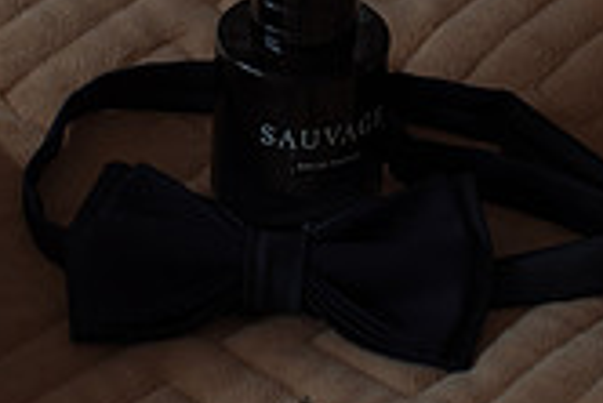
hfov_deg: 8.4
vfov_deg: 5.6
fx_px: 4090
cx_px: 280
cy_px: -36
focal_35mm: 244
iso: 200
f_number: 4
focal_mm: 70
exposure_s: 1/160
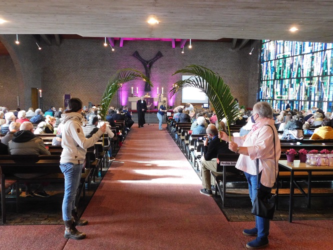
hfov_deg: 59.9
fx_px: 289
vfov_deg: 46.8
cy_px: 125
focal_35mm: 30
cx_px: 166
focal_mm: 5.3
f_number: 3.2
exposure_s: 1/13
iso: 800
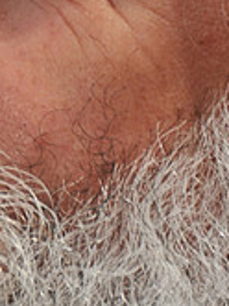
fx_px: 4675
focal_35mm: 529
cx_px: -77
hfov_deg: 2.8
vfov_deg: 3.8
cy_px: 79
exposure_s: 1/500
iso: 200
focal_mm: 105
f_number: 5.6
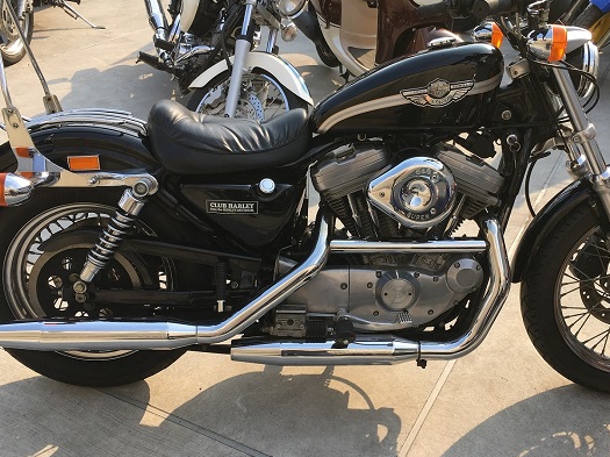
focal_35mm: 39
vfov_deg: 36.8
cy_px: 245
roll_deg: -4.6
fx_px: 687
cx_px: 347
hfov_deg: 47.8
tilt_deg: -32.0
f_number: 2.2
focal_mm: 4.15
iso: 25
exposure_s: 1/625
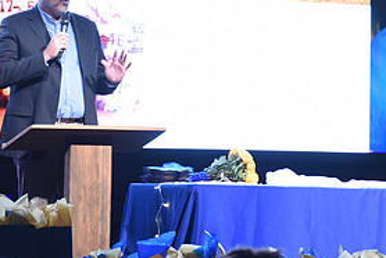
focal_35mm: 396
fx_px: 4250
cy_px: 13
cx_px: 212
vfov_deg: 3.5
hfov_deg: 5.2
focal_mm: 190
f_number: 3.2
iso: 1600
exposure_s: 1/125
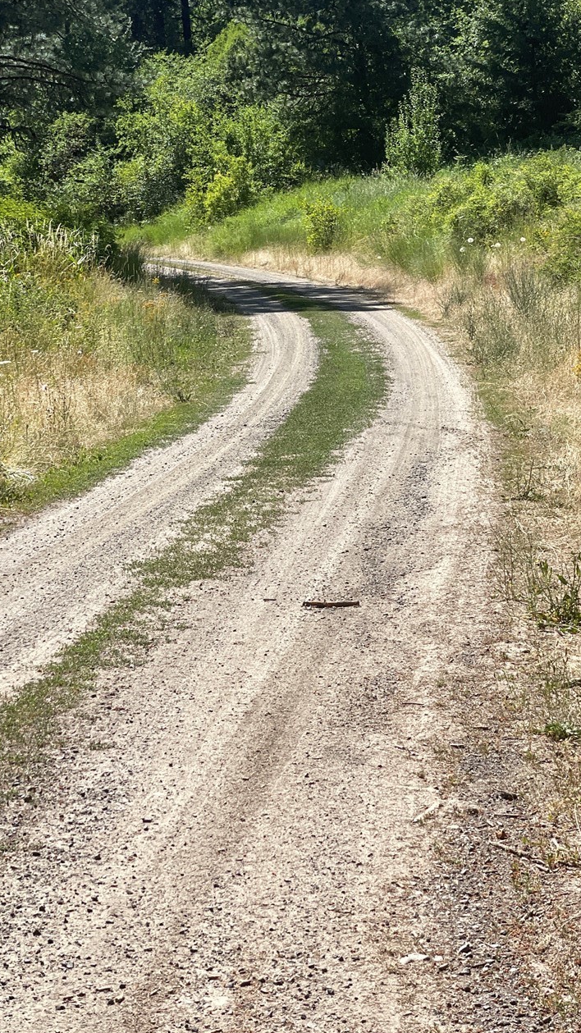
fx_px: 1972
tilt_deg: -7.0
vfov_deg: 29.3
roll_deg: +0.6
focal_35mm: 72
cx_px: 315
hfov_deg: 16.8
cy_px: 428
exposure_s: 1/1497
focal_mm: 6
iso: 32
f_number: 2
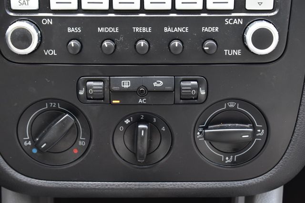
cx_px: 152
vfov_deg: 16.5
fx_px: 699
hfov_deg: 24.6
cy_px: 102
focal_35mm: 82
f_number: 6.3
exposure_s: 1/15
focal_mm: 55
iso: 400
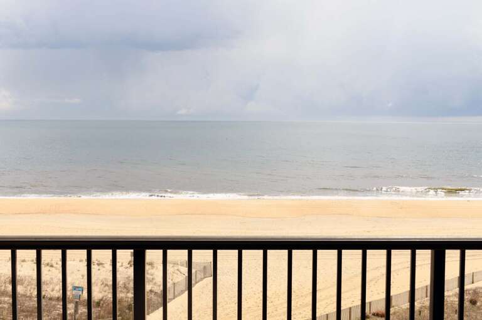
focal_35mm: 45
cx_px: 241
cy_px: 160
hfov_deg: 43.6
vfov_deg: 29.8
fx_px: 602
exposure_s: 1/200
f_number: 7.1
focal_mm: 30
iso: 80
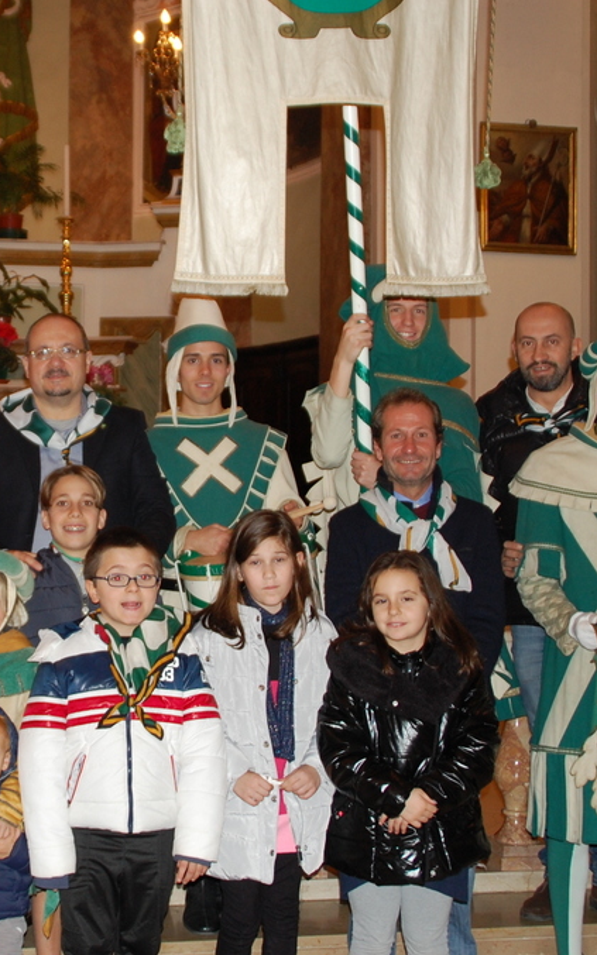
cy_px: 476
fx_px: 1504
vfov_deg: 35.2
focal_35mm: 58
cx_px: 69
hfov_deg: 22.0
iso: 400
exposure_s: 1/60
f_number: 3.8
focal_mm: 25
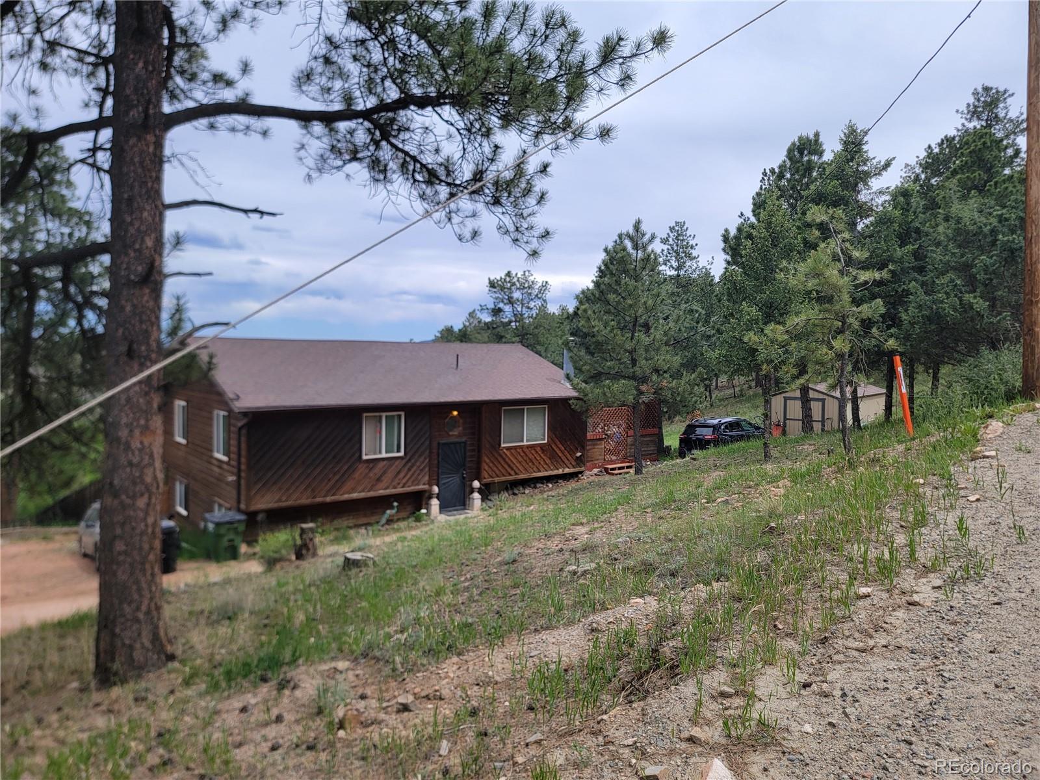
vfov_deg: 56.8
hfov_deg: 71.6
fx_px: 721
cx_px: 520
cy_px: 390
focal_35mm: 24
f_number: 1.8
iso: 16
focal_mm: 6.7
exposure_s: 1/904
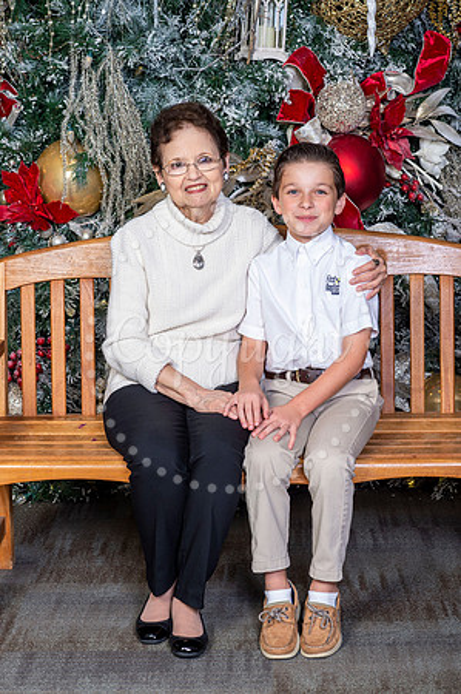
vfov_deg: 23.9
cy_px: 347
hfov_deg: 16.0
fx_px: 1636
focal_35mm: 85
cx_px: 230
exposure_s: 1/125
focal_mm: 85
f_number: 8
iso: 400
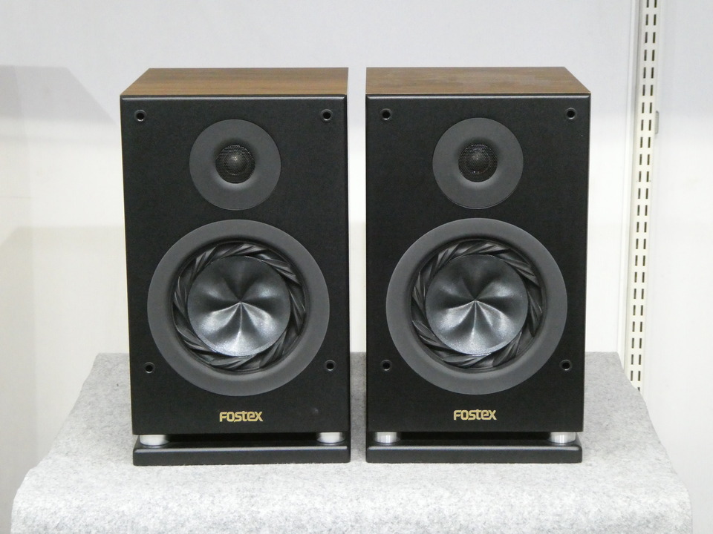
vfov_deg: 18.7
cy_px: 267
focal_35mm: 79
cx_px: 356
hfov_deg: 24.7
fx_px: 1627
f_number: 4.7
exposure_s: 1/40
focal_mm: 14.1
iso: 1600
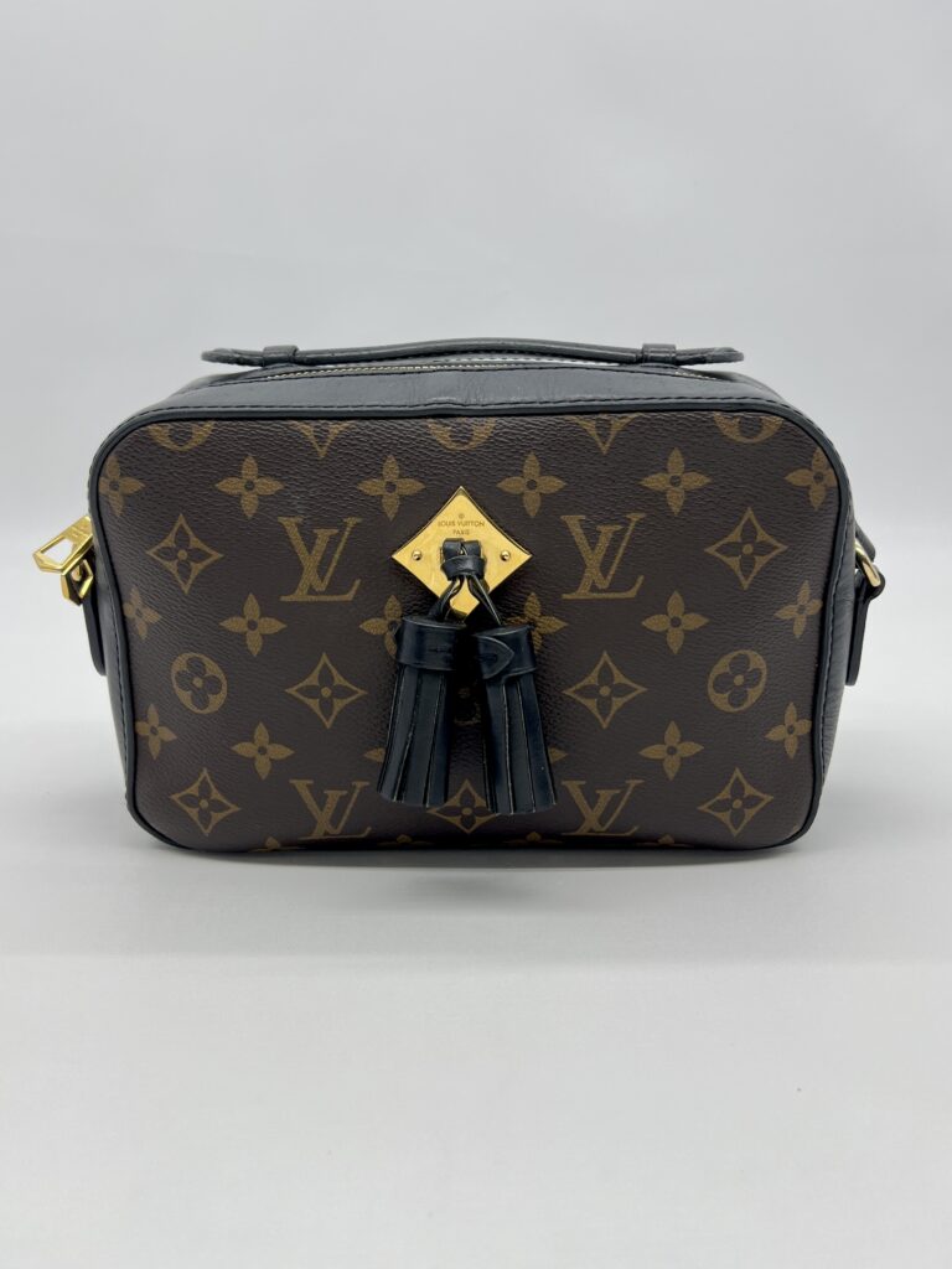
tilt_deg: -11.8
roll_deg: +0.5
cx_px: 476
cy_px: 634
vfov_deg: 67.3
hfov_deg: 53.1
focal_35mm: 26
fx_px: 953
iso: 32
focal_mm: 5.7
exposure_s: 1/119
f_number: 1.5
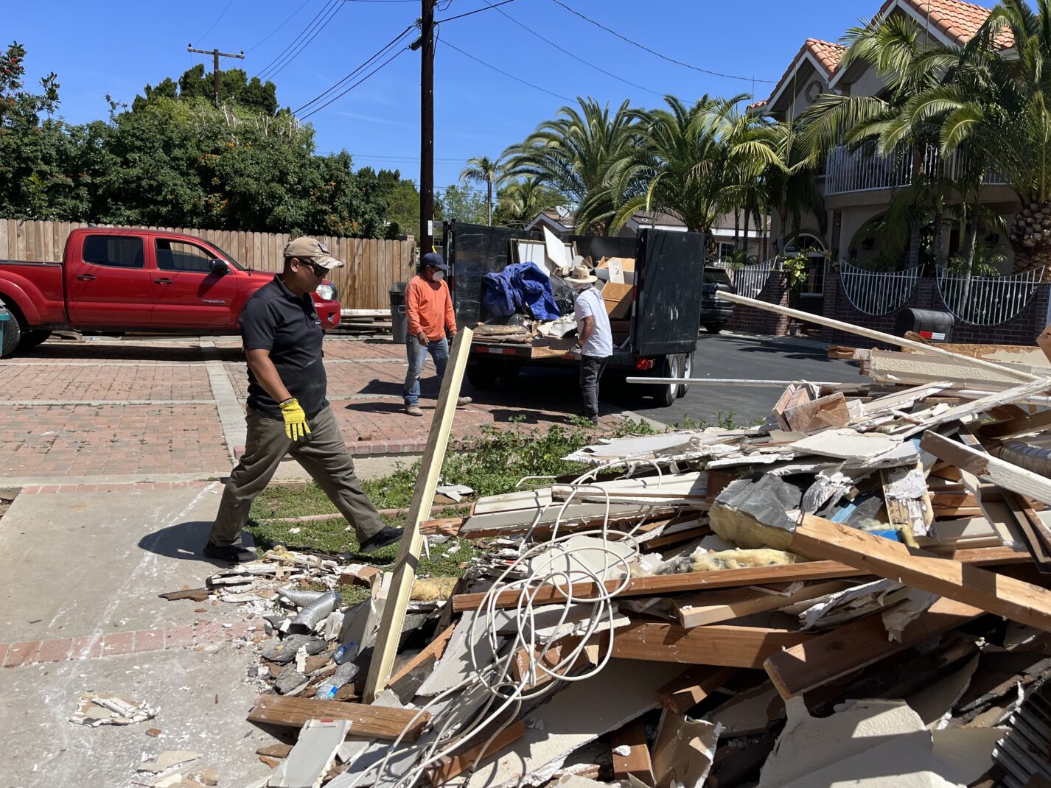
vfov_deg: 49.8
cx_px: 560
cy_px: 384
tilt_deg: -6.7
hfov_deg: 63.4
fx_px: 850
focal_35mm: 28
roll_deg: -2.6
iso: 50
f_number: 1.6
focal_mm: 5.1
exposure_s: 1/4149
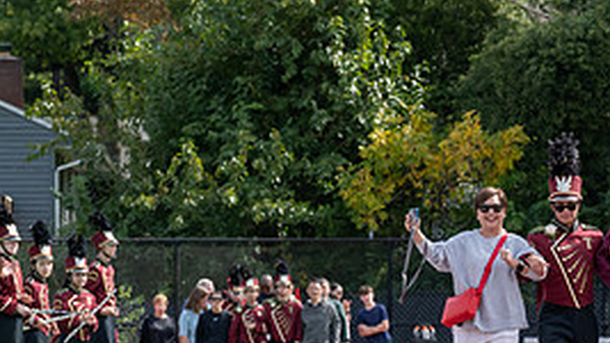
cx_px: 572
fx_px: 4285
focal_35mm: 265
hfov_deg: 8.1
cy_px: 385
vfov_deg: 4.6
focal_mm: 105
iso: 360
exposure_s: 1/1000
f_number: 5.6
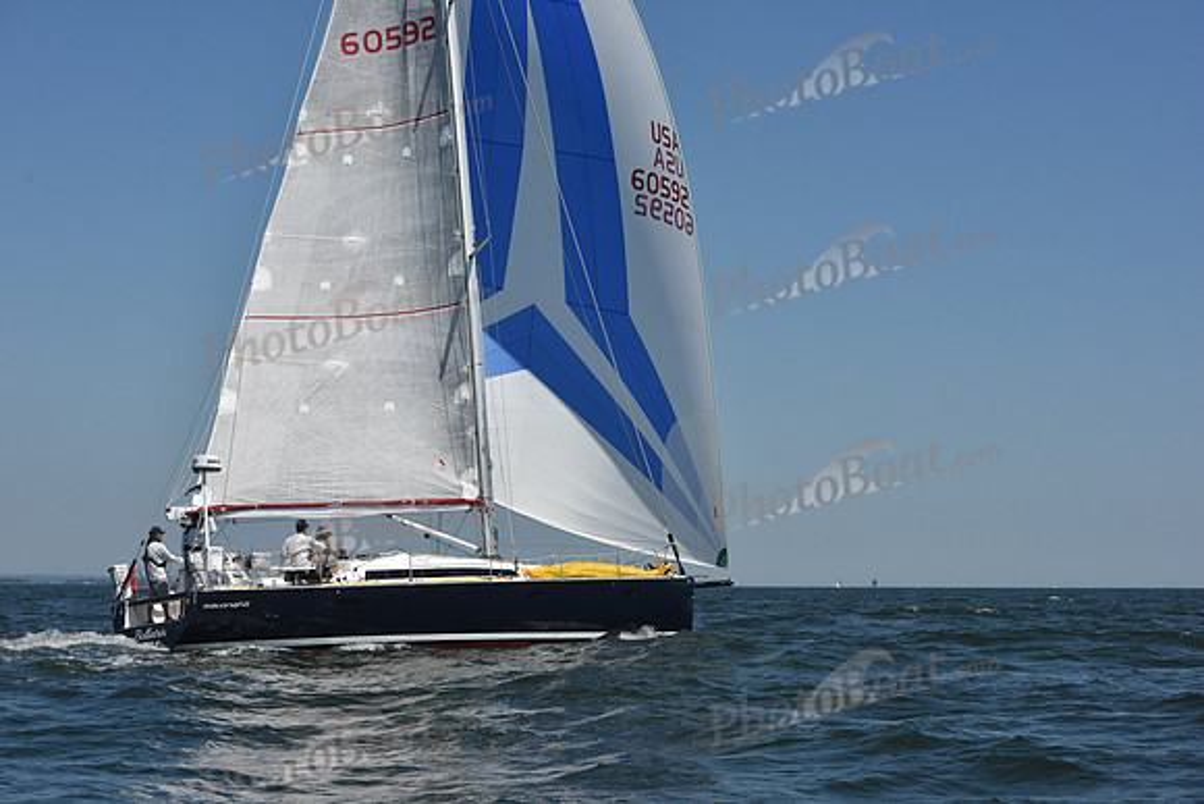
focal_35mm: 70
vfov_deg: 19.5
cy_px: 402
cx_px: 602
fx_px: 2342
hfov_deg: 28.8
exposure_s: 1/1250
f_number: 10
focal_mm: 70
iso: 250
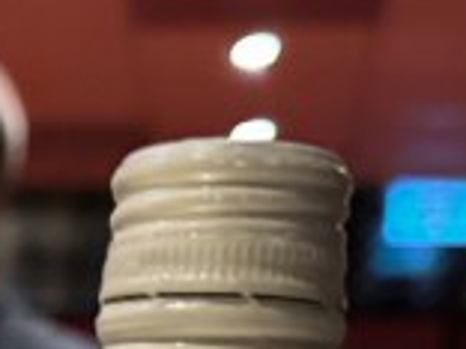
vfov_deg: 8.5
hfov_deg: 11.2
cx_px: -381
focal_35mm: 164
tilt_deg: -4.5
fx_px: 2208
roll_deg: -2.8
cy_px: 719
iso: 800
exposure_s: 1/25
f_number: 1.78
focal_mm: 6.86
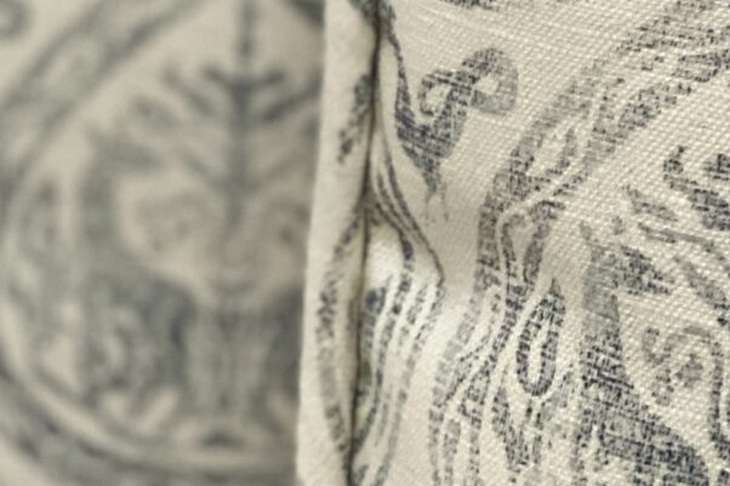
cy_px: -848
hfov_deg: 9.0
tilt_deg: -22.6
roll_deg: -8.1
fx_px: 4662
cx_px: 359
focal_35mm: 230
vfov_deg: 5.7
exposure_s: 1/113
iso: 250
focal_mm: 6
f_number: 2
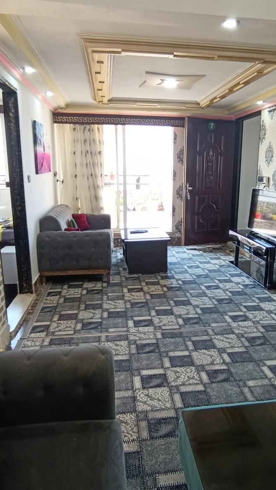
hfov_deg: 60.8
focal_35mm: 18
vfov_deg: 92.7
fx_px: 234
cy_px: 247
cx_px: 158
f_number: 2.2
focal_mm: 1.65
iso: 200
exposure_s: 1/100
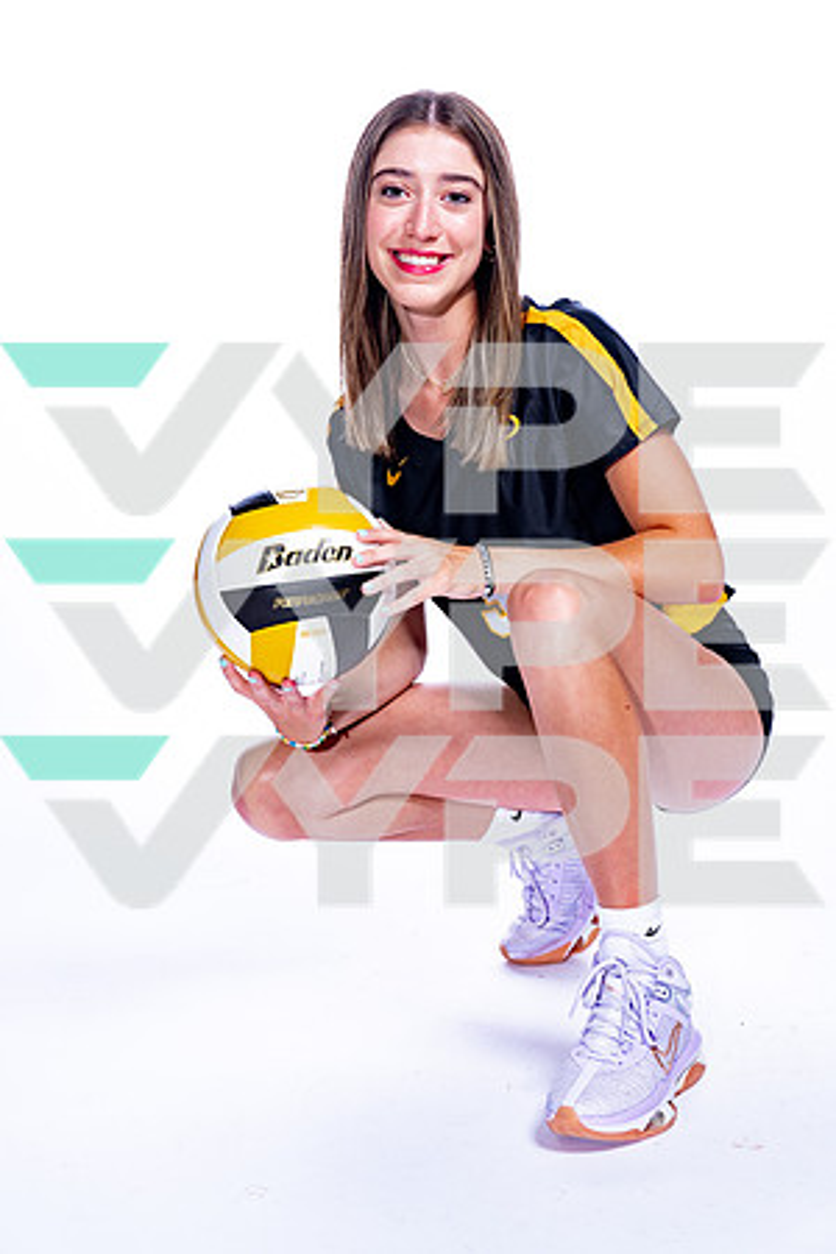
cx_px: 418
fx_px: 1811
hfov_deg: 26.0
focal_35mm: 52
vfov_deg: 38.2
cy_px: 627
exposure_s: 1/250
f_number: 5.6
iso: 100
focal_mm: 52
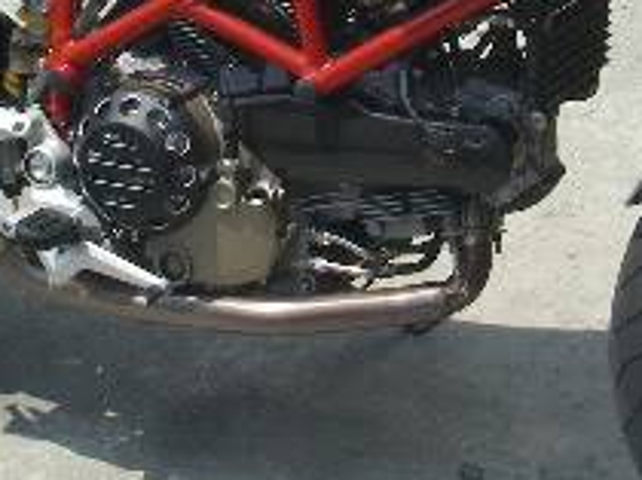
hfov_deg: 17.0
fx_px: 2149
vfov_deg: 12.7
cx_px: 315
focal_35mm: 116
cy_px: 70
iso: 64
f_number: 6.6
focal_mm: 6.3
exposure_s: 1/200
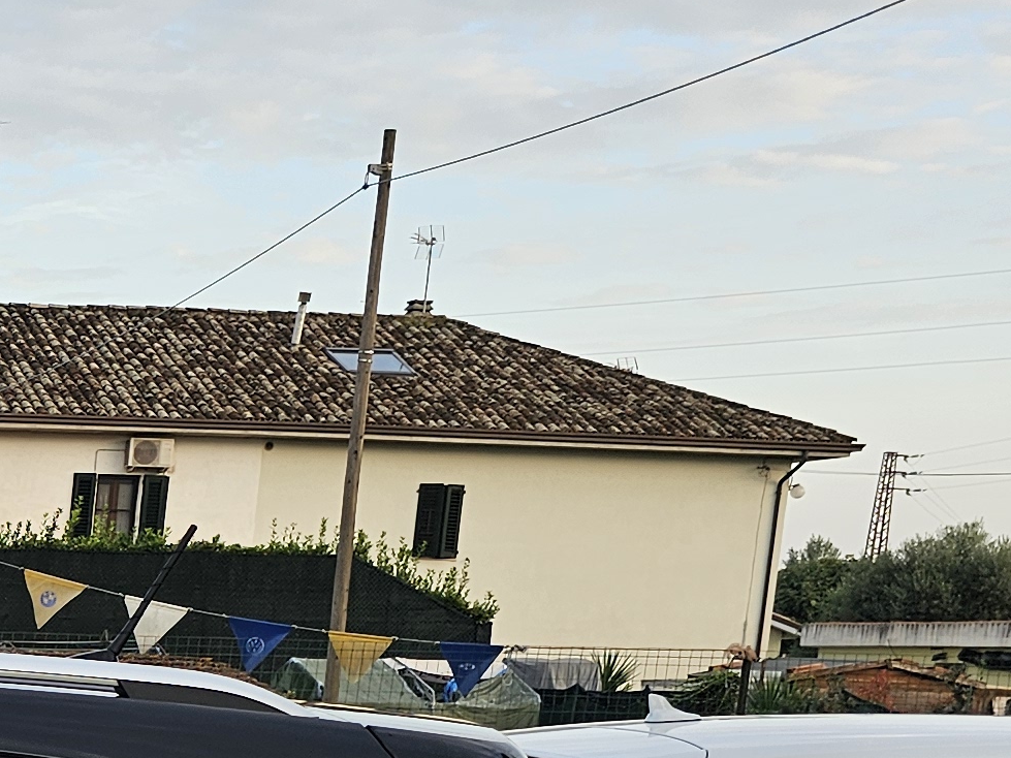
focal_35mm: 94
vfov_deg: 14.8
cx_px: -795
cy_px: 1093
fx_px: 2745
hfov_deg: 17.2
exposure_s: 1/100
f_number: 1.7
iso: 12
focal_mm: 6.3
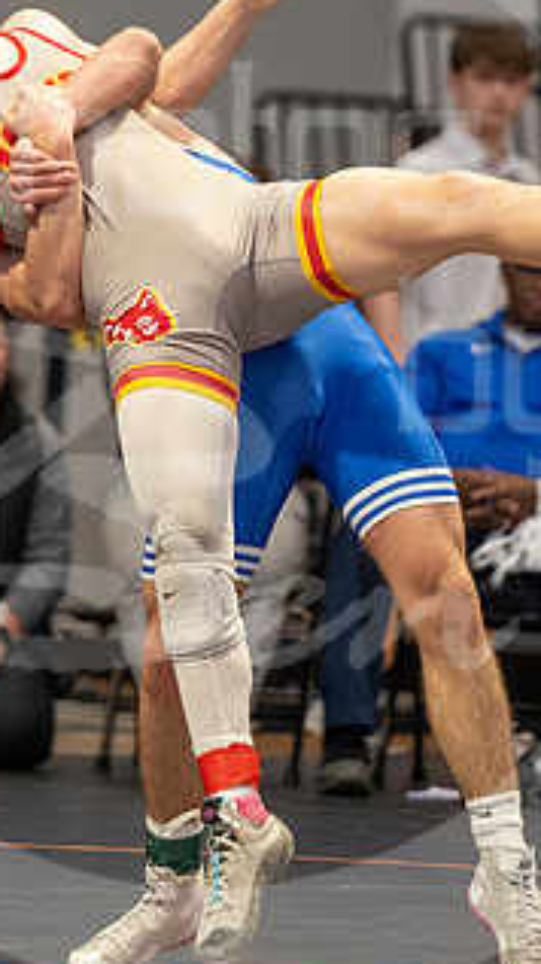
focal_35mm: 340
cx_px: 261
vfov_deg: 6.4
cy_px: 375
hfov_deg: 3.6
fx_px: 8682
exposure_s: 1/1000
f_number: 2.8
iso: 3200
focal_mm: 140
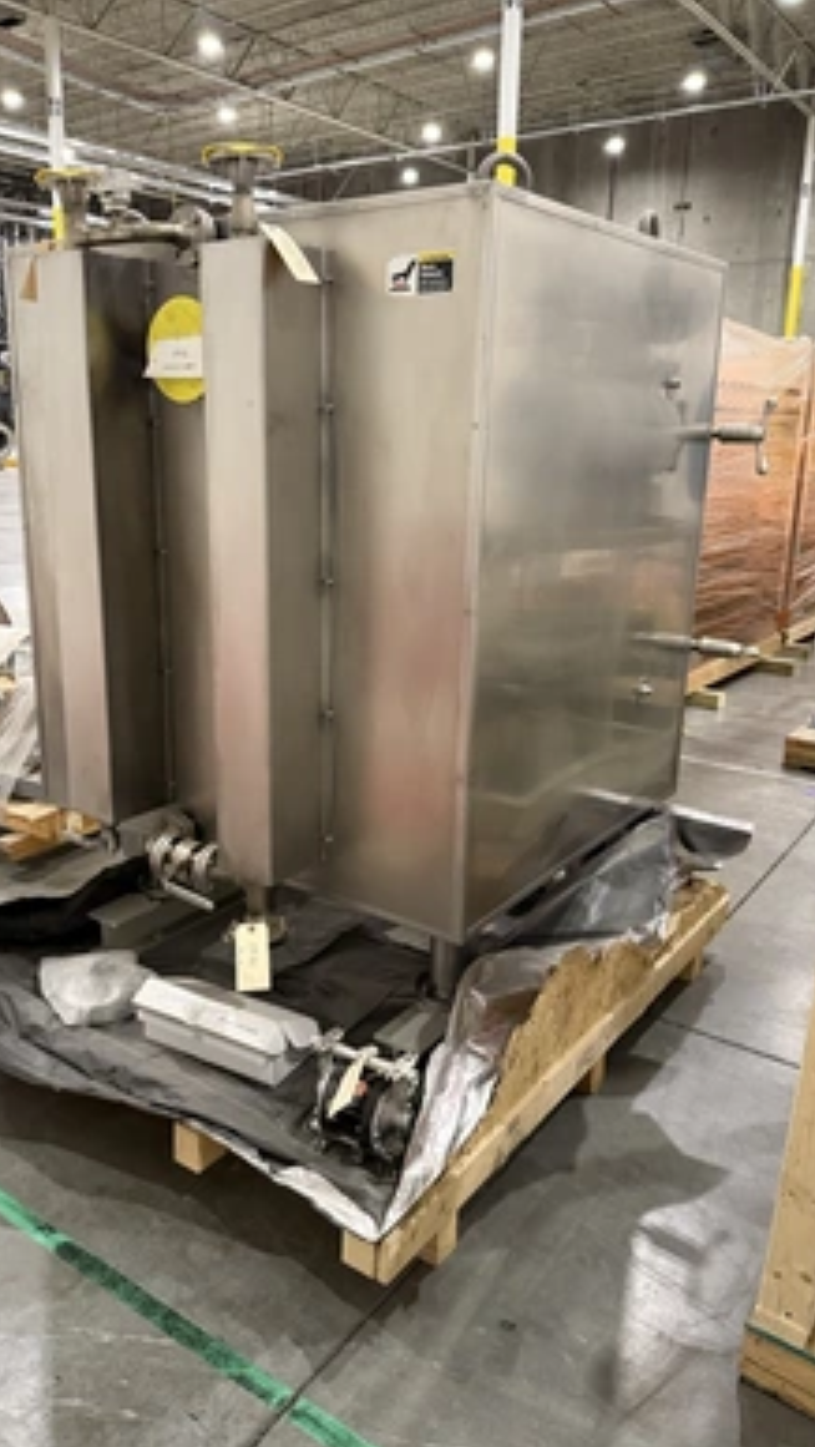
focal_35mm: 27
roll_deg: -1.2
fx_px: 1036
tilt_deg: -14.3
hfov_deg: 42.8
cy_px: 707
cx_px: 351
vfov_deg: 69.8
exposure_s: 1/60
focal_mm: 6.76
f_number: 1.78
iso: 500
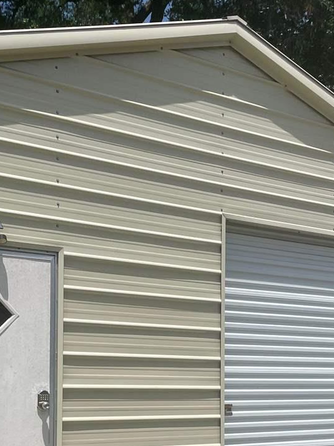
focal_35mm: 56
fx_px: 720
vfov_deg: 33.0
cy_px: 378
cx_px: 154
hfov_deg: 26.1
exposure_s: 1/5814
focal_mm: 4.2
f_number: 1.6
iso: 32
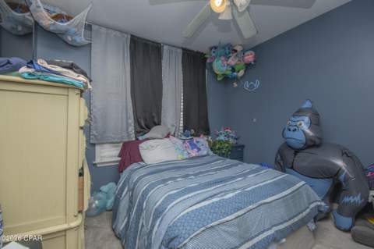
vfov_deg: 77.2
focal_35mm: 15
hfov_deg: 100.4
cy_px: 124
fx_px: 156
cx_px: 187
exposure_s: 1/125
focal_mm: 10
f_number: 10
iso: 800
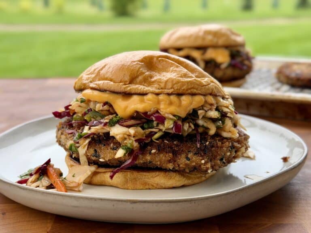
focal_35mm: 48
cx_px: 156
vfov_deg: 30.3
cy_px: 116
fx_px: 431
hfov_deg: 39.7
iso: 64
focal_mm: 6.76
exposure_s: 1/885
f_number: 1.78
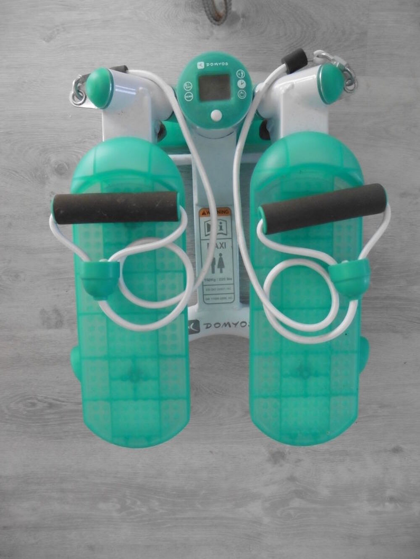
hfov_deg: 56.8
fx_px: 388
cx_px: 210
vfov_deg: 71.6
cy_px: 280
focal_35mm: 24
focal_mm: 4.3
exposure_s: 1/60
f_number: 3.3
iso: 400
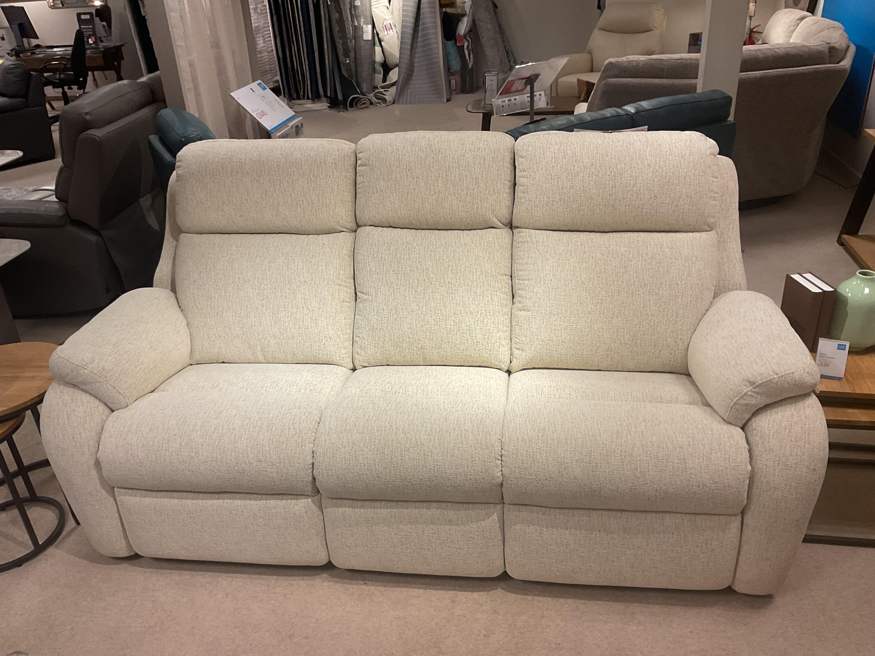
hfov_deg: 61.7
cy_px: 328
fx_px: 733
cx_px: 438
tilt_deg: -26.9
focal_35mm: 29
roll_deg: +4.3
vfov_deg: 48.2
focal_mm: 3
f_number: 1.8
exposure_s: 1/100
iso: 50
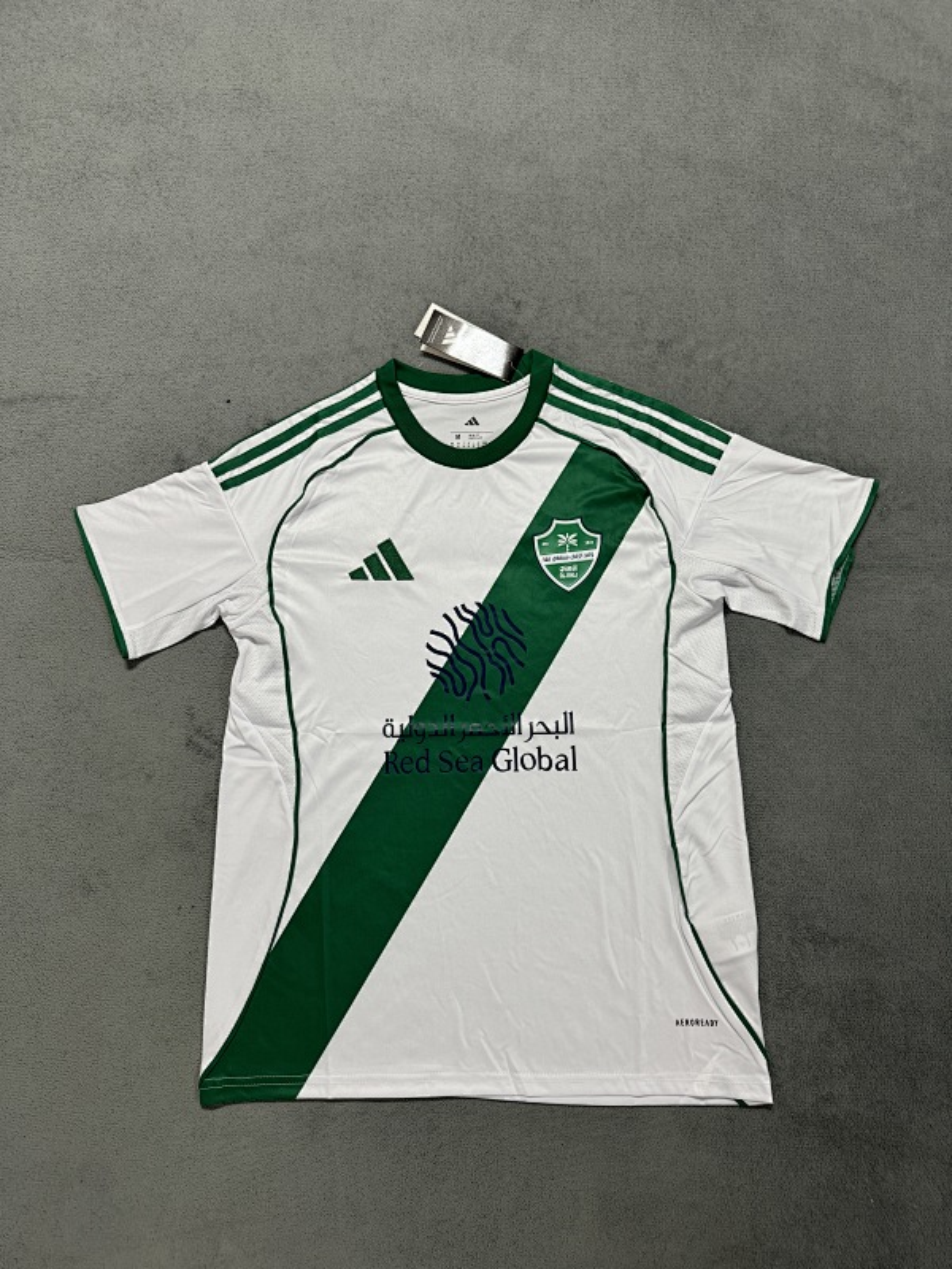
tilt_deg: -78.3
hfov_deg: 56.8
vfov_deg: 71.6
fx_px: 880
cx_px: 476
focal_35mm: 24
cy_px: 634
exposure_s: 1/100
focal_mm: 6.76
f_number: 1.78
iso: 200
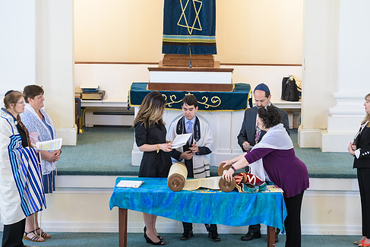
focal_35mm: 143
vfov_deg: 9.6
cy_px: 133
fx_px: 1470
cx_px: 195
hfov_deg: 14.3
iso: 1250
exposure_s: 1/125
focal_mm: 120
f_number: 3.2
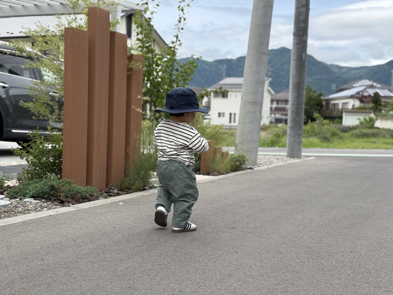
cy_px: 148
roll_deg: -1.3
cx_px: 196
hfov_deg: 39.7
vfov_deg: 30.3
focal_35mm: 48
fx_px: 545
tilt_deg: -2.8
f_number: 1.78
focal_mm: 6.76
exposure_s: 1/2146
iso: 80
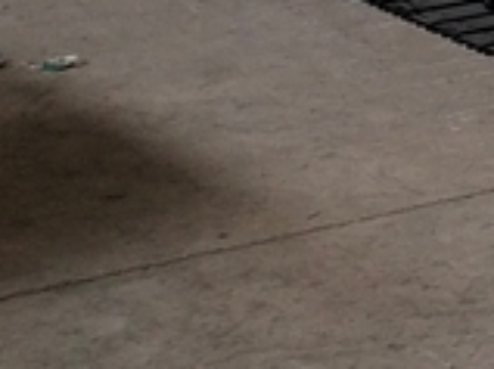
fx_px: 3237
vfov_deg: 6.1
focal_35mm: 227
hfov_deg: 7.3
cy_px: -667
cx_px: 1712
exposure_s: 1/100
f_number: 1.8
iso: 85
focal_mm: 3.95
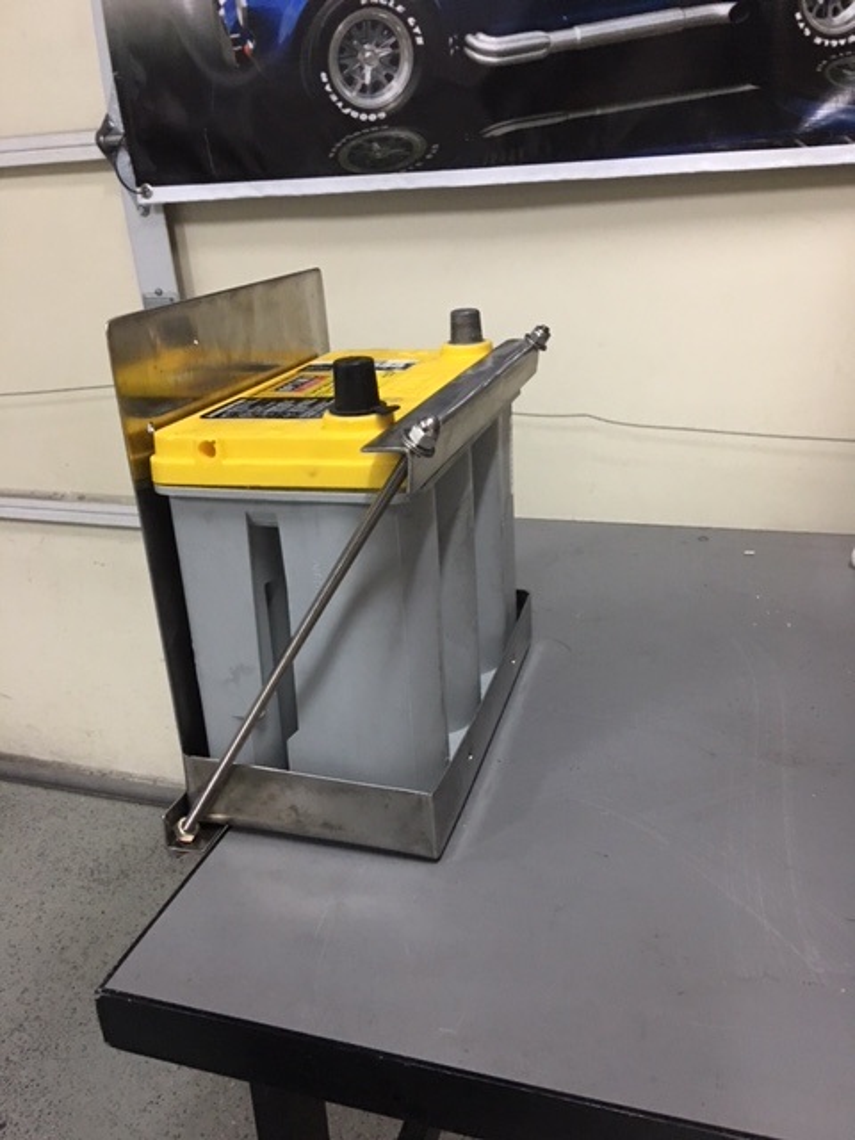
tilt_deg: -21.7
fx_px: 955
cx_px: 428
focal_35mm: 29
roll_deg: +3.1
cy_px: 570
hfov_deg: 48.2
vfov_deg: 61.7
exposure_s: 1/15
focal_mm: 4.15
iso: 125
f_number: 2.2
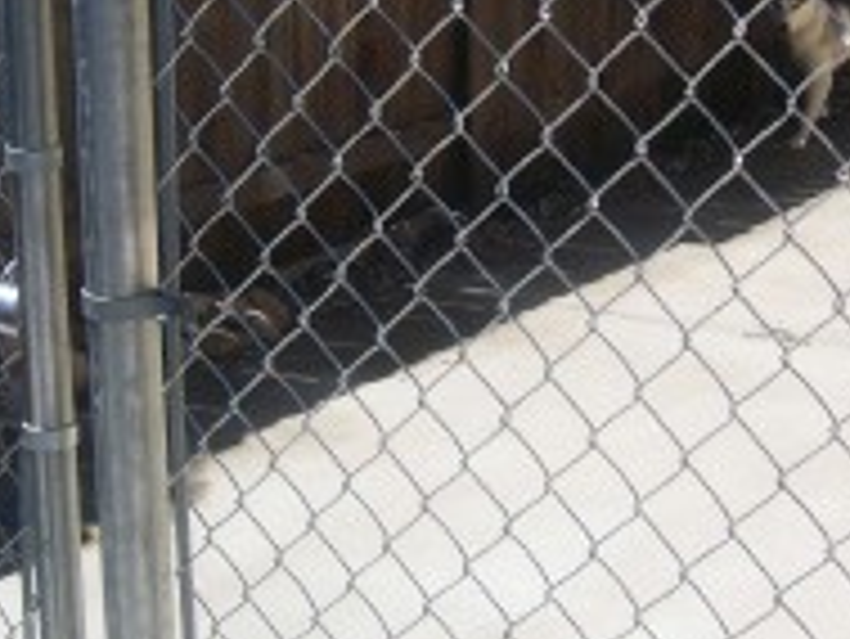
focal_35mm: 76
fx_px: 1867
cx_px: 481
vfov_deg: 19.2
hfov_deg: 25.6
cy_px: 122
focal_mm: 6
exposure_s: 1/500
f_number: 4.8
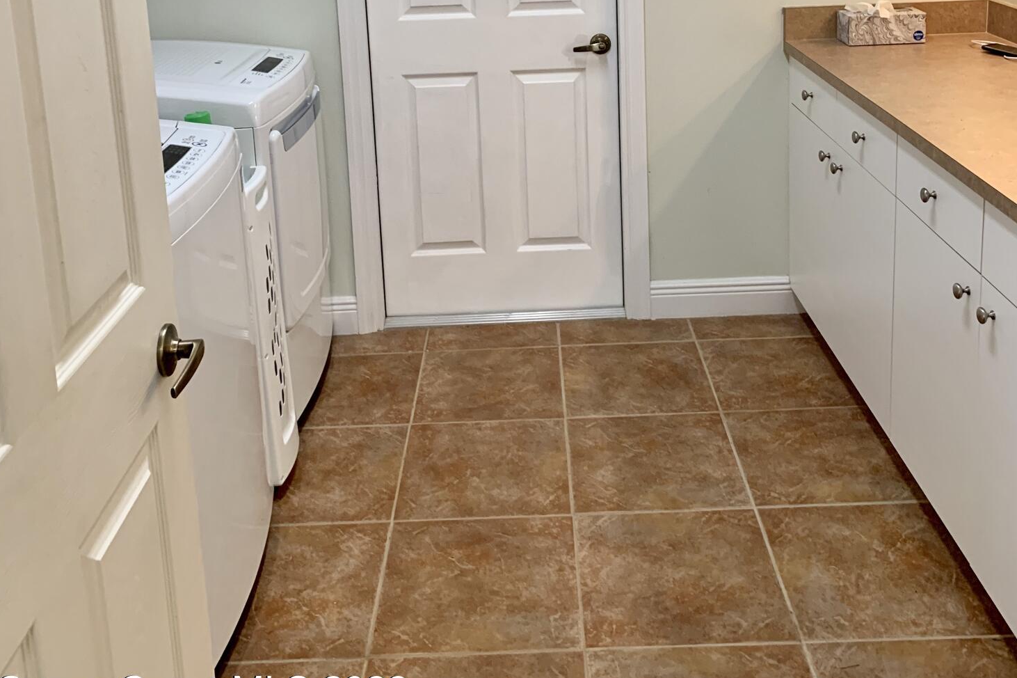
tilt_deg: -9.4
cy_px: 58
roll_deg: +2.9
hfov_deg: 51.9
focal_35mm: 37
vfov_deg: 33.8
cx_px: 515
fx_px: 1045
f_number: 1.8
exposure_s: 1/60
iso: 160
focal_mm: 4.25
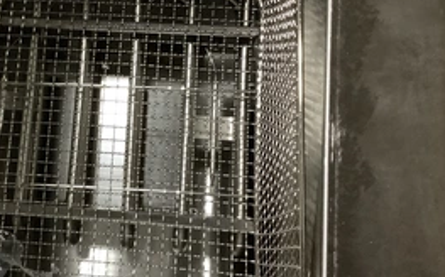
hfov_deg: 39.3
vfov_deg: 25.8
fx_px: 606
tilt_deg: -77.5
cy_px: 127
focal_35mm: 50
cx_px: 113
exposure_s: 1/40
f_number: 2.4
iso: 400
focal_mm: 3.3
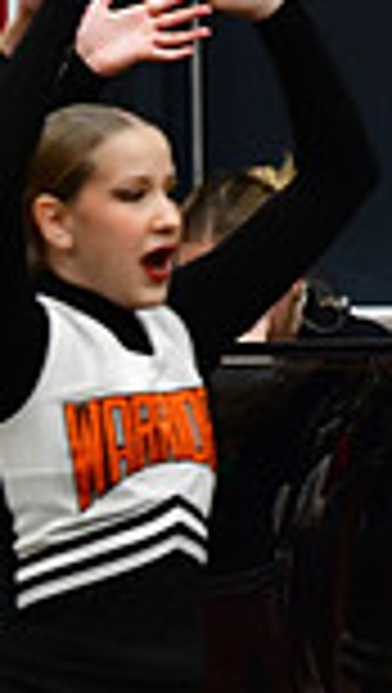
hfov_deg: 1.0
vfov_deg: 1.8
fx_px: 21789
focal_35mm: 1183
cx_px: -748
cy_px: 358
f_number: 3.5
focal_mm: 200
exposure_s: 1/500
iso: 4000
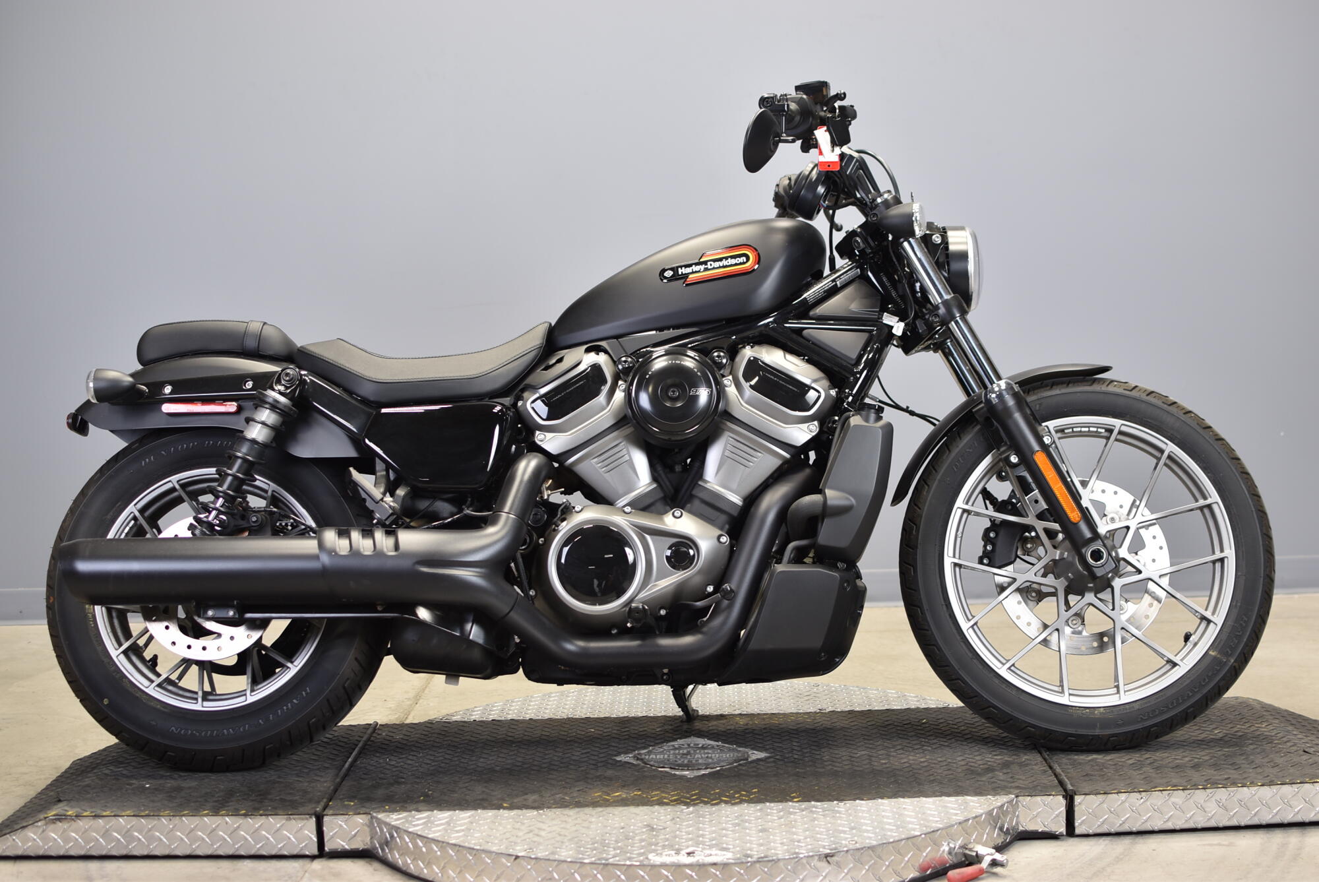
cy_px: 441
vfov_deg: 25.8
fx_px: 1925
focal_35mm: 52
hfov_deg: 37.8
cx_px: 660
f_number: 2.8
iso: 100
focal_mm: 35
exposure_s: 1/40
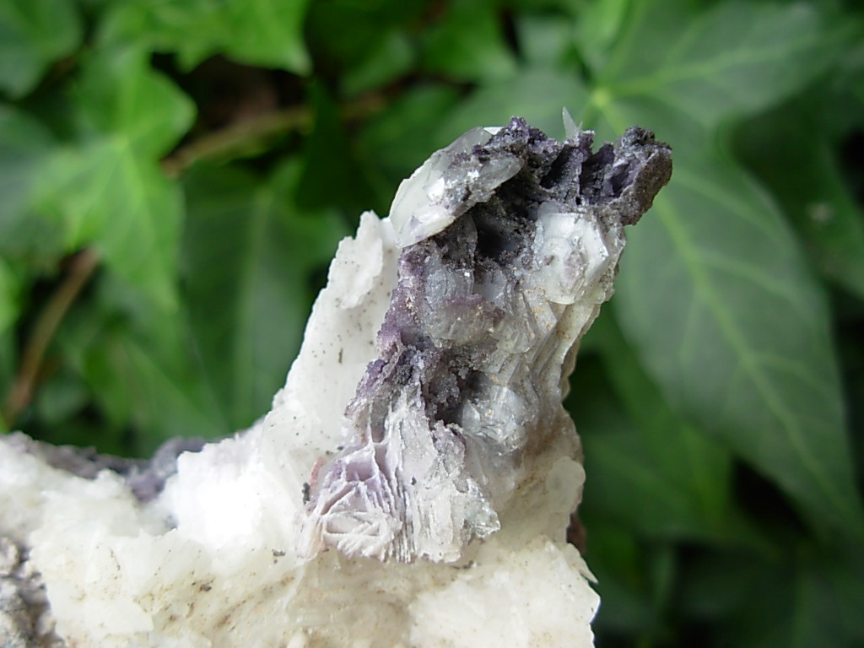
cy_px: 324
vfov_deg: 37.7
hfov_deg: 49.0
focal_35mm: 38
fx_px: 948
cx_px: 432
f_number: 2.9
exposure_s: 1/128
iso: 50
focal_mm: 6.3
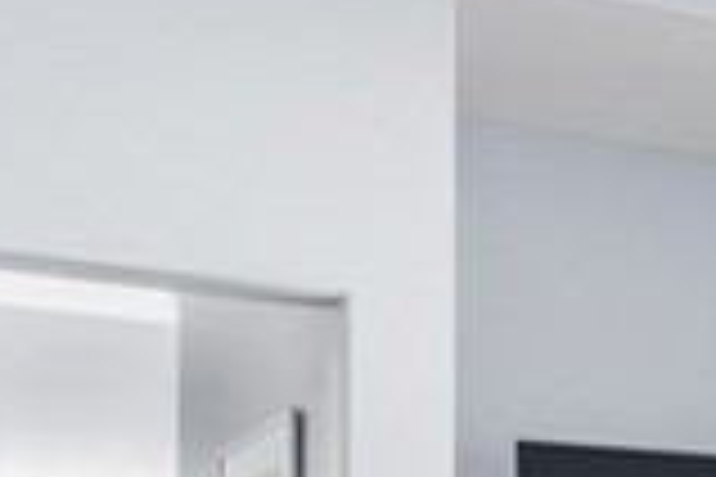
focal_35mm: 90
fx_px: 1790
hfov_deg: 22.0
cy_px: 754
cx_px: 662
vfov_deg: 14.1
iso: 100
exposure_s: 1/1.25
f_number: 8
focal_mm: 14
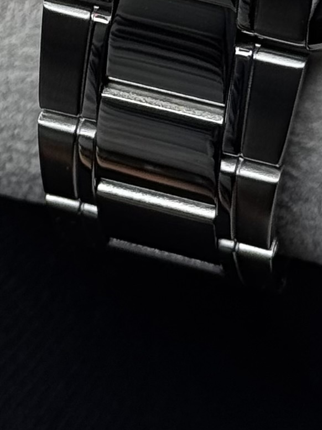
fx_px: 2208
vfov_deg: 10.6
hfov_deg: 8.3
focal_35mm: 178
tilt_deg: -38.0
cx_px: 261
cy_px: -289
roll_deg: +1.5
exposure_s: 1/604
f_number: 1.78
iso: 64
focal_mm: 6.76
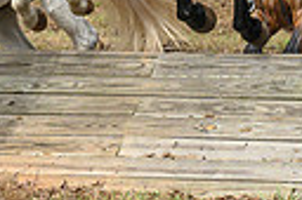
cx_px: -75
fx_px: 4993
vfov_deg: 2.3
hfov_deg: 3.5
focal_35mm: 596
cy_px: -93
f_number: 6.3
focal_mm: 95
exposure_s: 1/500
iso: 400
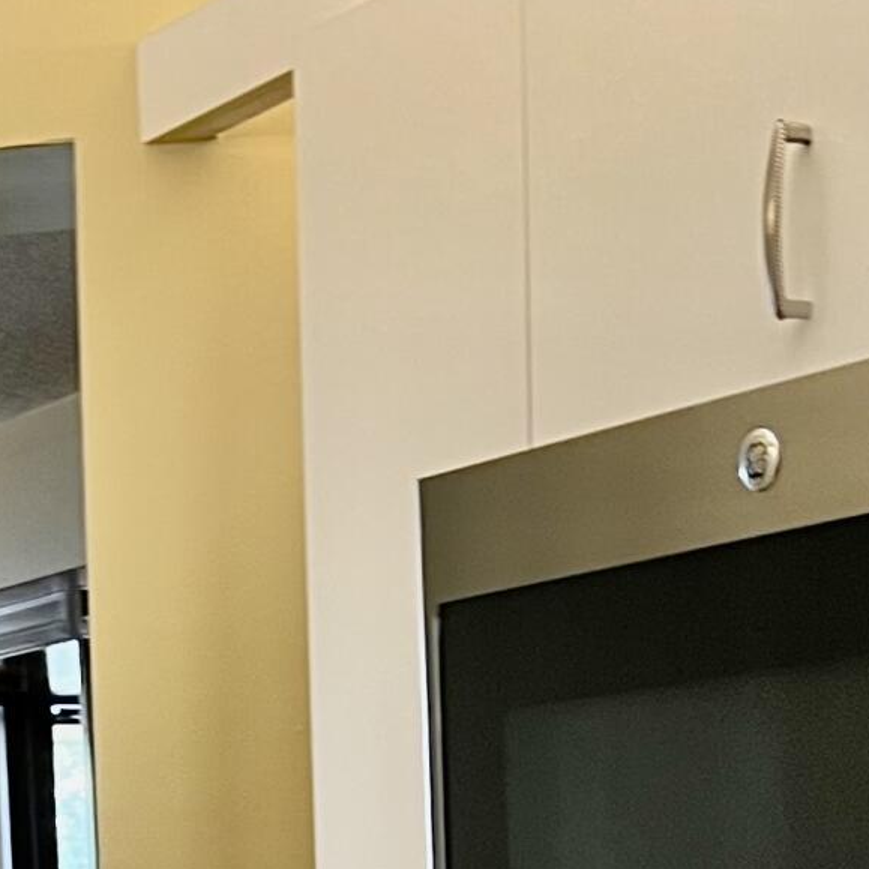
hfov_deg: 14.6
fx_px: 3380
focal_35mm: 119
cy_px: 1651
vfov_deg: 13.0
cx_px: 273
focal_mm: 5.7
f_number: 1.5
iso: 125
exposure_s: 1/60
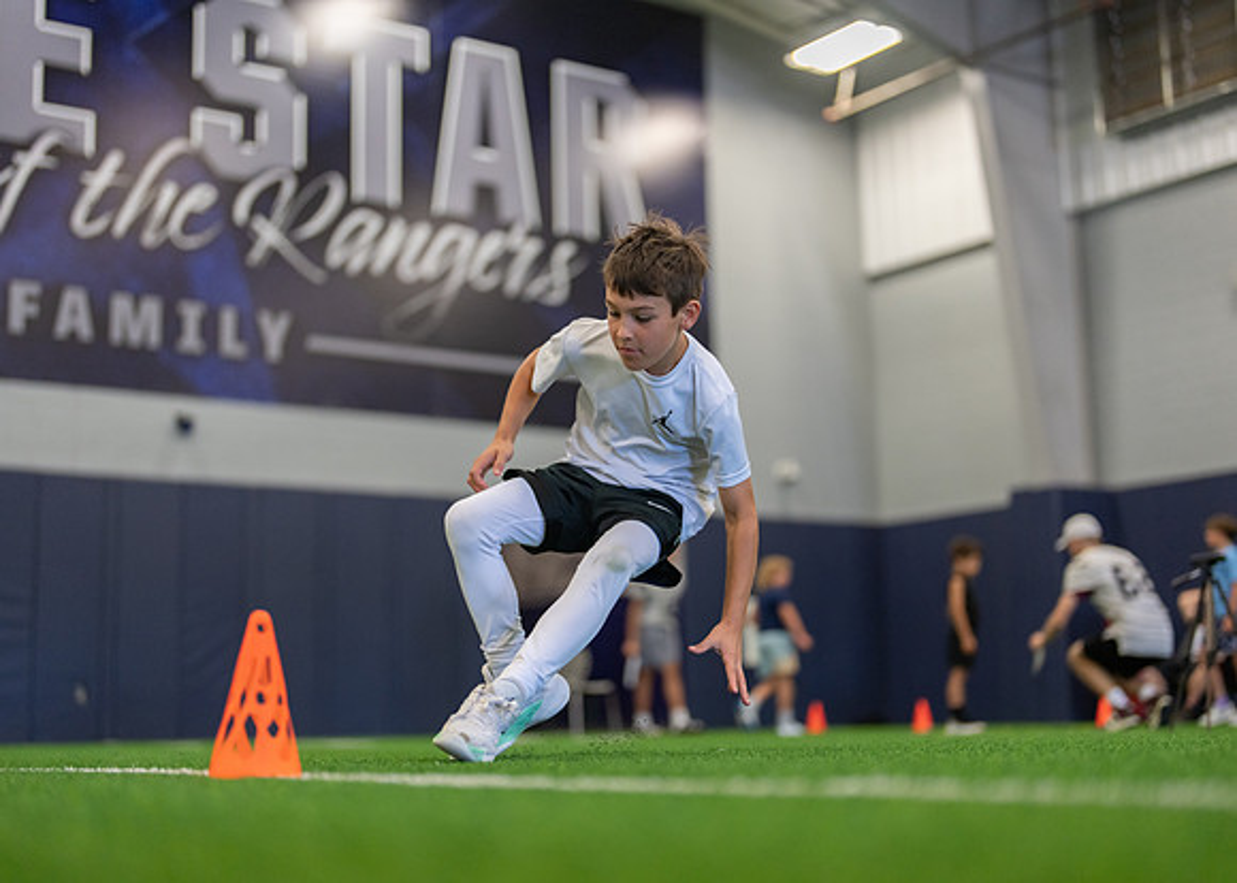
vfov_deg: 26.8
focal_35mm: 53
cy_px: 442
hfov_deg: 37.0
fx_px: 1850
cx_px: 618
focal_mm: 50
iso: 1250
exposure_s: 1/1000
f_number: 1.2
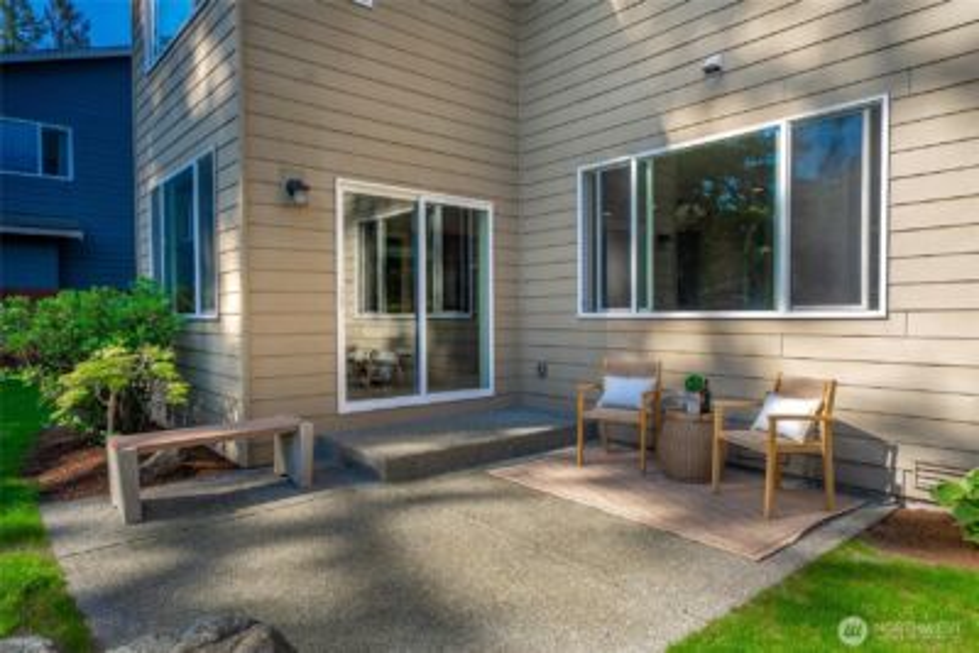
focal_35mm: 22
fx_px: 598
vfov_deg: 57.3
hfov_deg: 78.6
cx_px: 490
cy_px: 326
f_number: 7.1
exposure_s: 1/60
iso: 80
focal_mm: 22
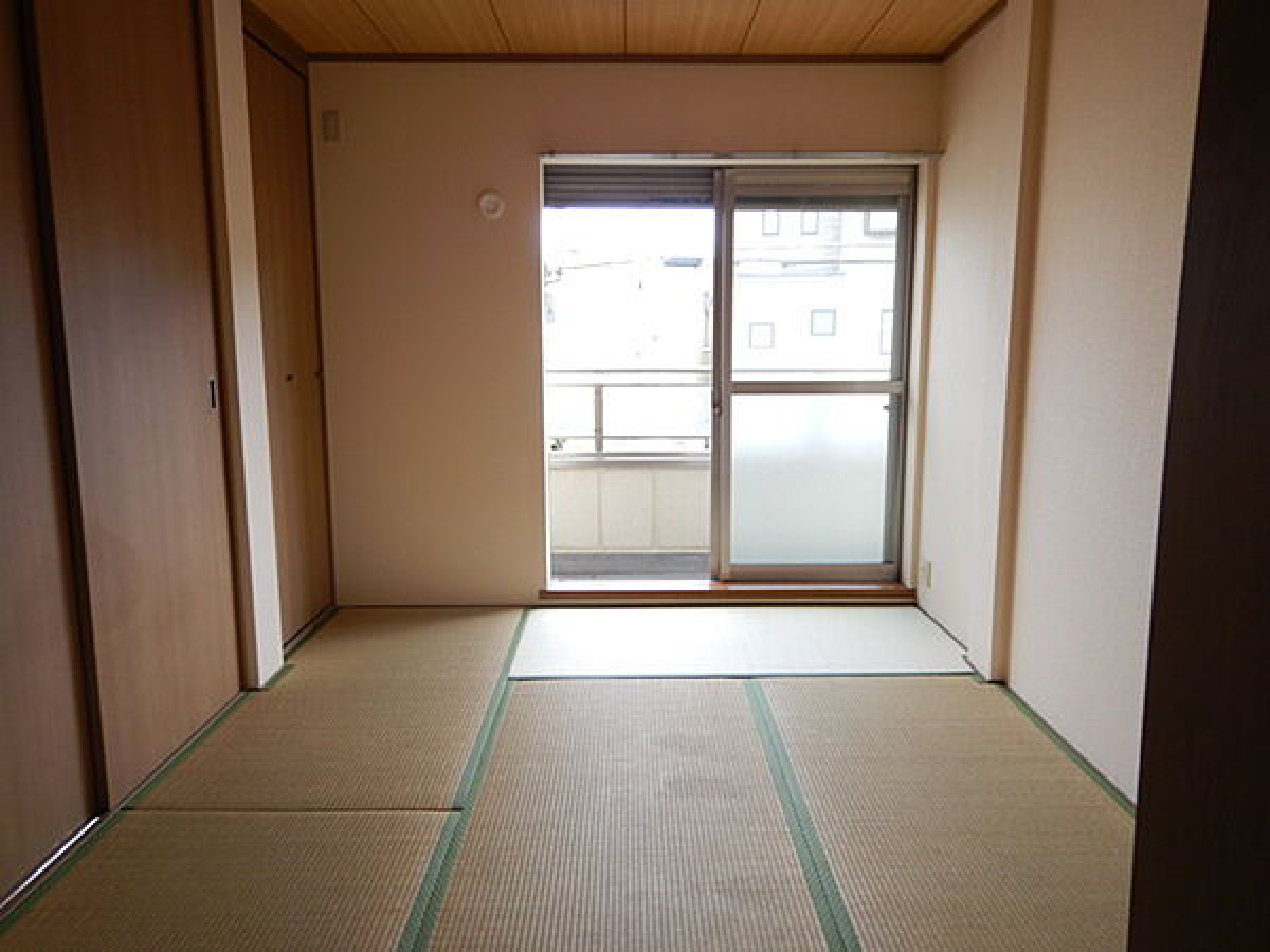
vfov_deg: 56.8
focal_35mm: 24
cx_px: 635
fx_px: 881
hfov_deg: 71.6
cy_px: 476
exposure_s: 1/50
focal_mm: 4.3
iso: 125
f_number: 2.8
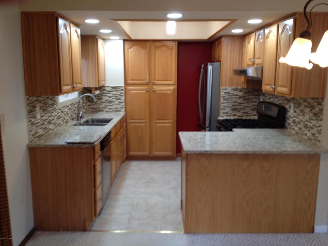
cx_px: 164
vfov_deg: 40.7
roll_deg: +0.0
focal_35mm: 35
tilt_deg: -10.4
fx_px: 332
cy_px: 123
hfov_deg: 52.6
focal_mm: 4.28
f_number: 2.4
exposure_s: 1/20
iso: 50
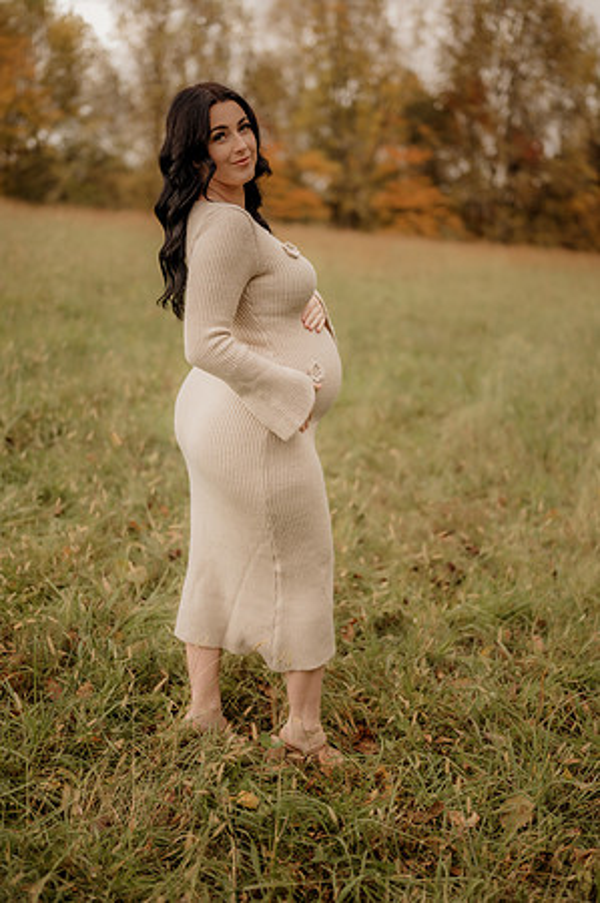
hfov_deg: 26.9
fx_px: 1253
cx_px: 300
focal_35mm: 50
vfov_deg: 39.6
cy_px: 452
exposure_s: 1/320
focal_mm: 50
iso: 200
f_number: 1.8
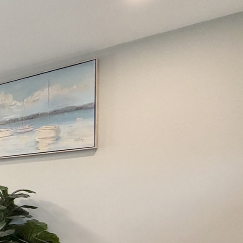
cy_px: 219
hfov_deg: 29.4
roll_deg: -0.2
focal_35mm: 44
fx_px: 349
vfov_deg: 36.0
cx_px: -86
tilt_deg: -2.0
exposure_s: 1/120
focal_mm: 2.22
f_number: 2.2
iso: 250
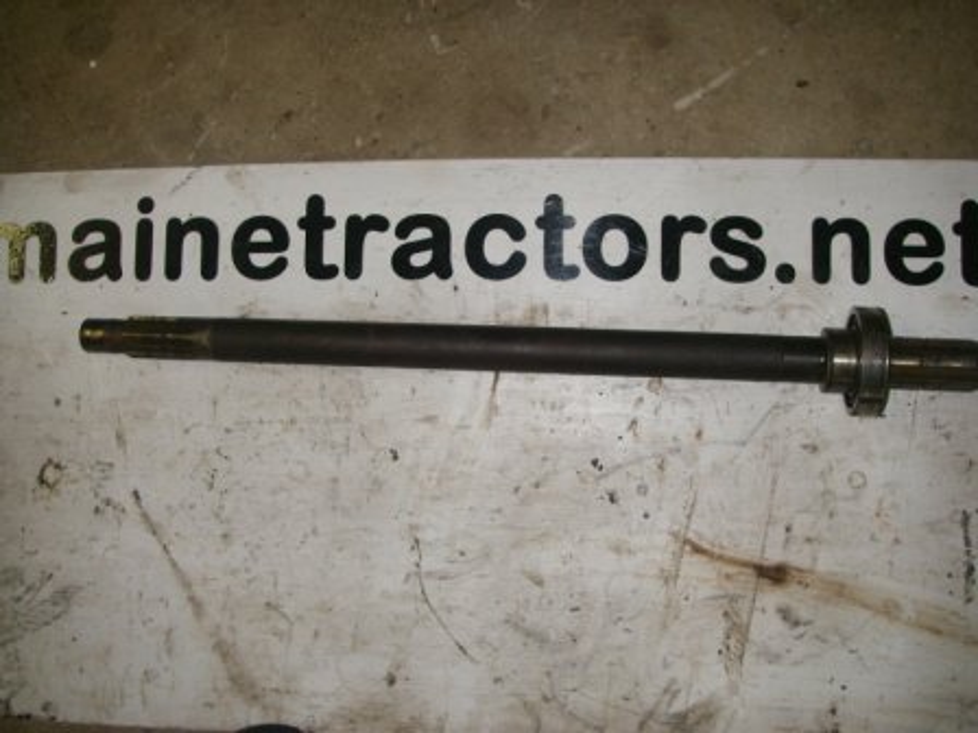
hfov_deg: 49.0
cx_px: 489
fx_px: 1074
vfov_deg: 37.7
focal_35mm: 38
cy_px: 366
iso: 200
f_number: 3.3
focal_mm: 6.3
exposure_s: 1/40
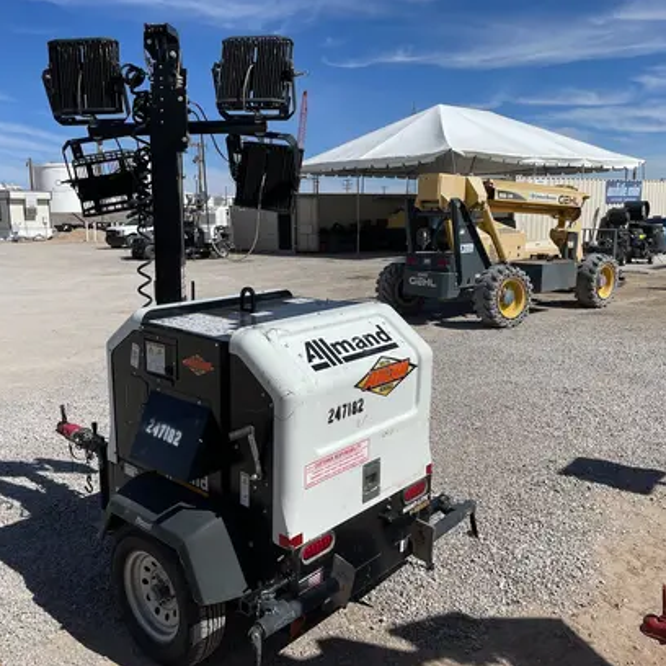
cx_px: 299
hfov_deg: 52.4
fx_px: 675
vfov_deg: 52.5
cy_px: 334
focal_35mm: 31
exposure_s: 1/8403
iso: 32
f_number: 1.6
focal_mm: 4.2
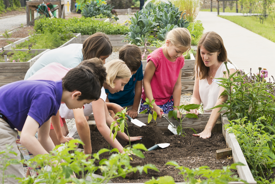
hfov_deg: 18.3
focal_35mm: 112
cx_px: 138
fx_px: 856
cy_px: 92
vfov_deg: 12.2
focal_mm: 75
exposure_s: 1/250
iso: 500
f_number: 8
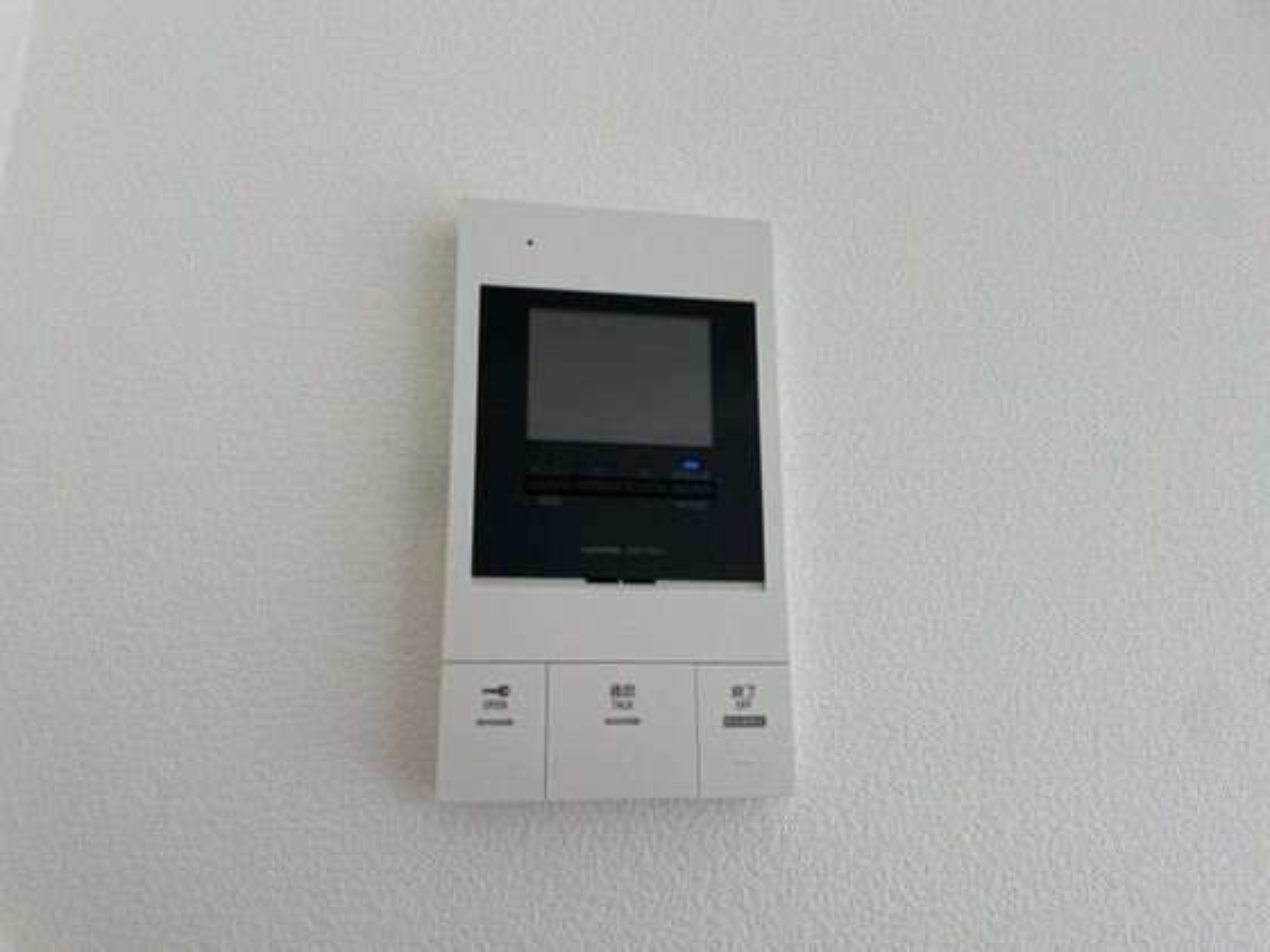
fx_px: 954
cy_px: 476
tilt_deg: +12.0
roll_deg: +0.3
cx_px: 635
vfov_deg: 53.1
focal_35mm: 26
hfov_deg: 67.3
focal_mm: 4.2
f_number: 1.6
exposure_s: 1/121
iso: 80
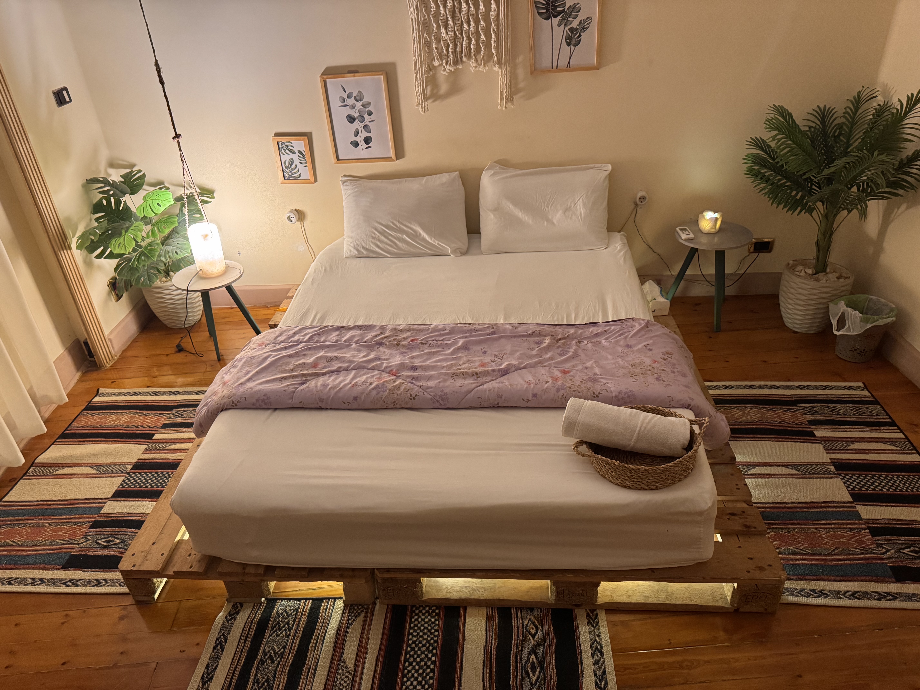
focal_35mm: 24
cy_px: 345
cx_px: 460
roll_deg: +3.8
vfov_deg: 56.8
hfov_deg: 71.6
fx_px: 638
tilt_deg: -30.7
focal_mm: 6.76
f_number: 1.78
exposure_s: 1/50
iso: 500
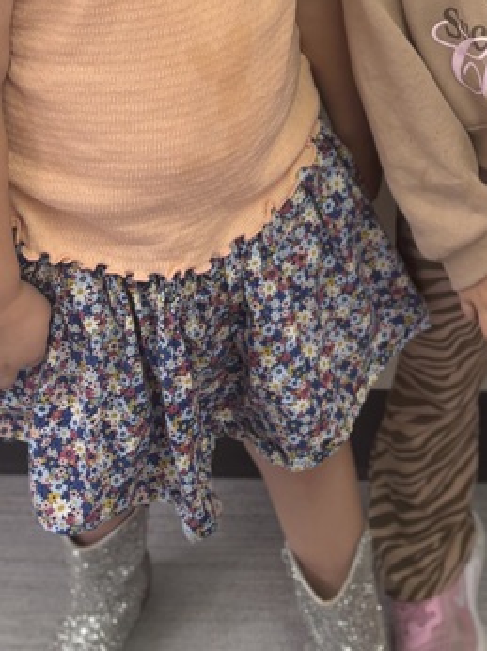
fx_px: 1446
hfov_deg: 18.4
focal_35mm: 77
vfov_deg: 21.6
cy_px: -305
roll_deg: -3.1
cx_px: 542
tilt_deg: -22.2
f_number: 1.6
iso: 80
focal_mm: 5.96
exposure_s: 1/60
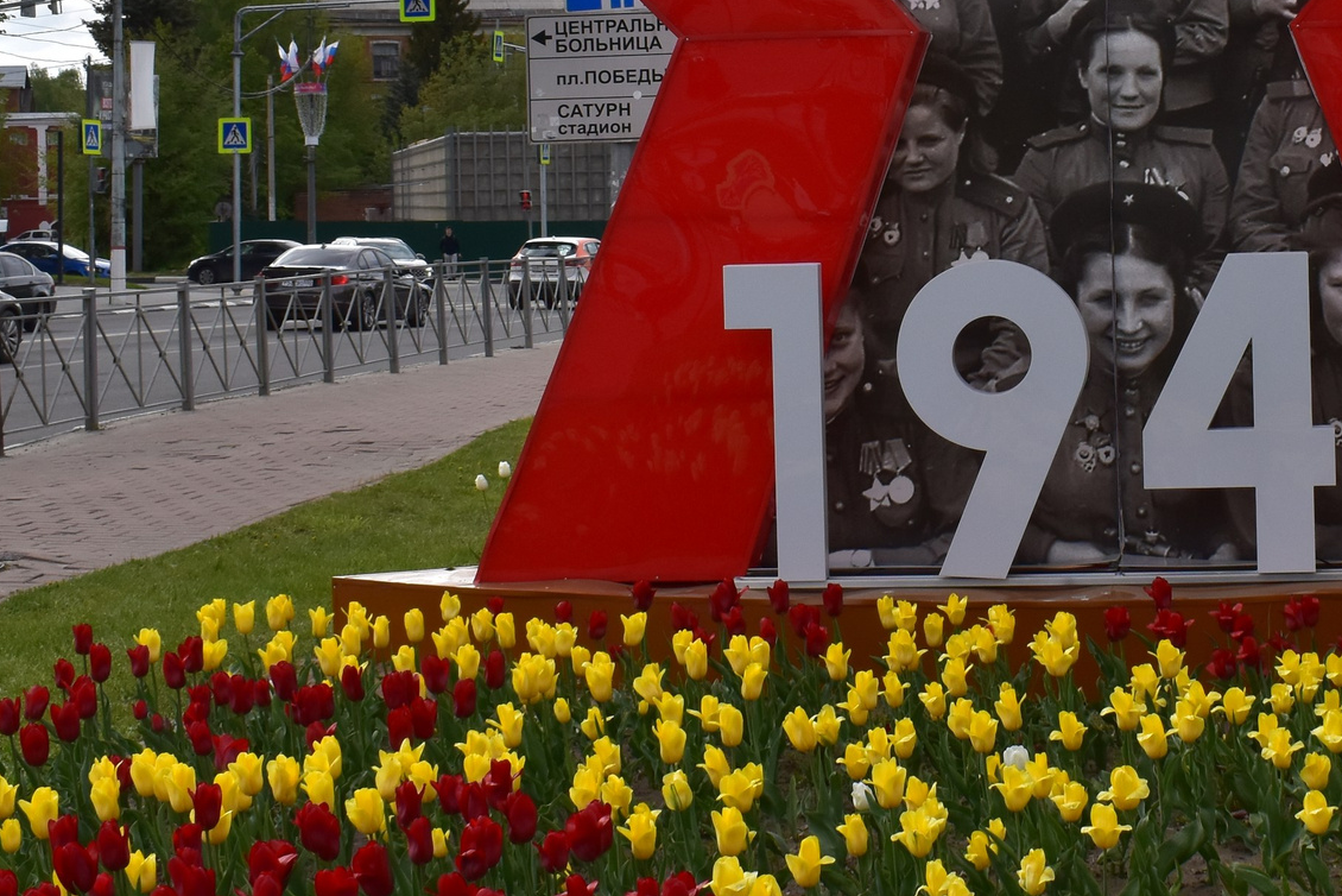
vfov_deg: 17.3
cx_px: 1103
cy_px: 154
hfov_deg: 25.4
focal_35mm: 78
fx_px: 2913
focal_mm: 23
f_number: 11
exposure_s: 1/500
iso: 320
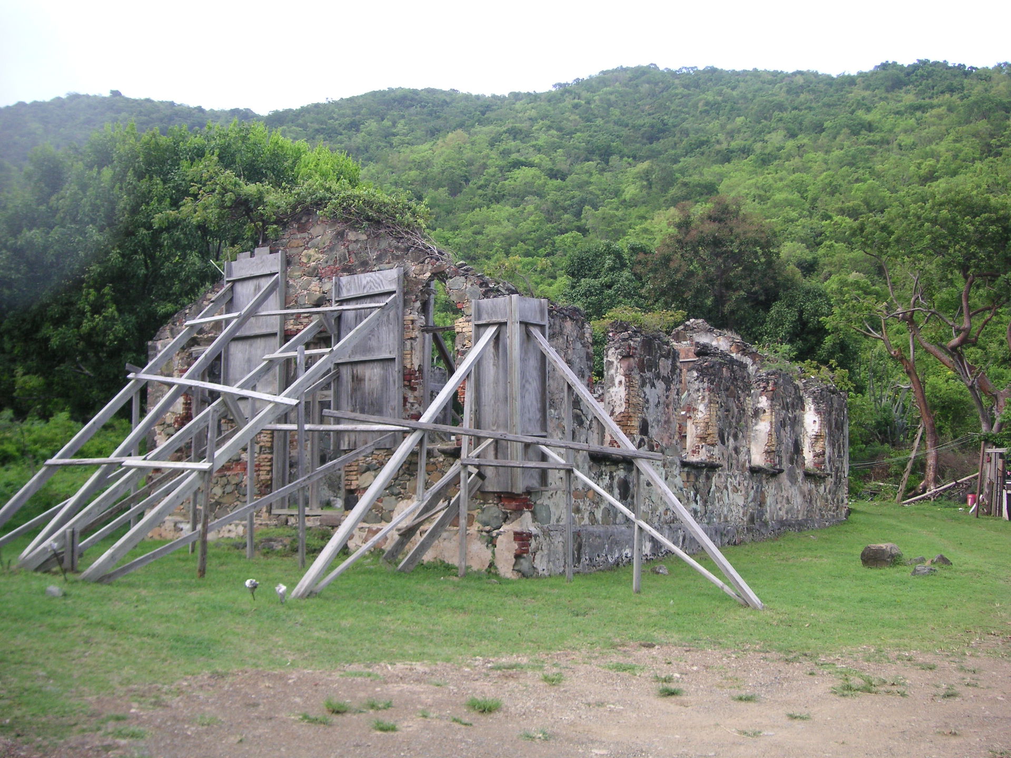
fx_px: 1081
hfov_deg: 50.1
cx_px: 506
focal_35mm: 37
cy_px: 379
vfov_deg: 38.7
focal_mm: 6.1
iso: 50
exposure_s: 1/90
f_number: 2.8
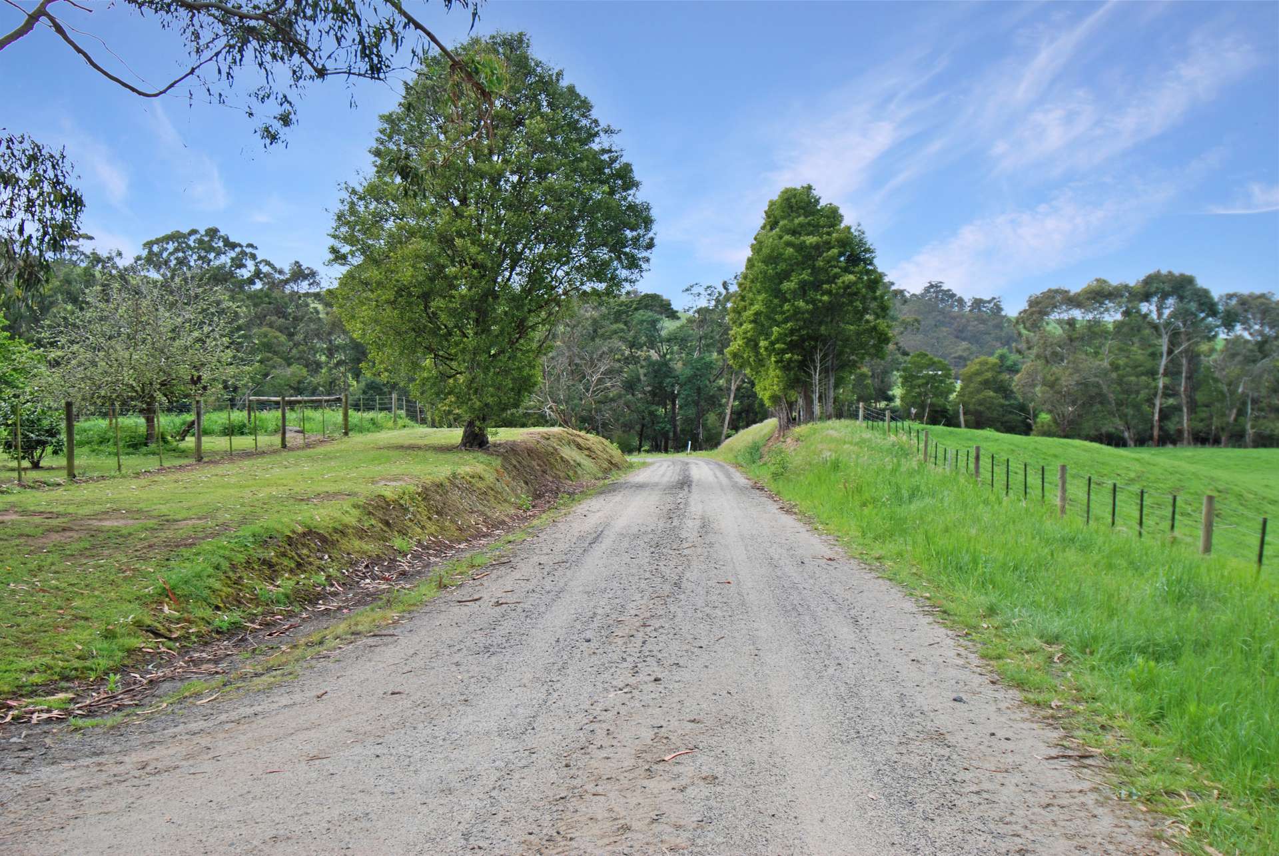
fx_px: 1280
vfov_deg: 37.0
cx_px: 640
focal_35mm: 36
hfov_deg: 53.1
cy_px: 428
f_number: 7.1
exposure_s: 1/200
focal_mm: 24
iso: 100
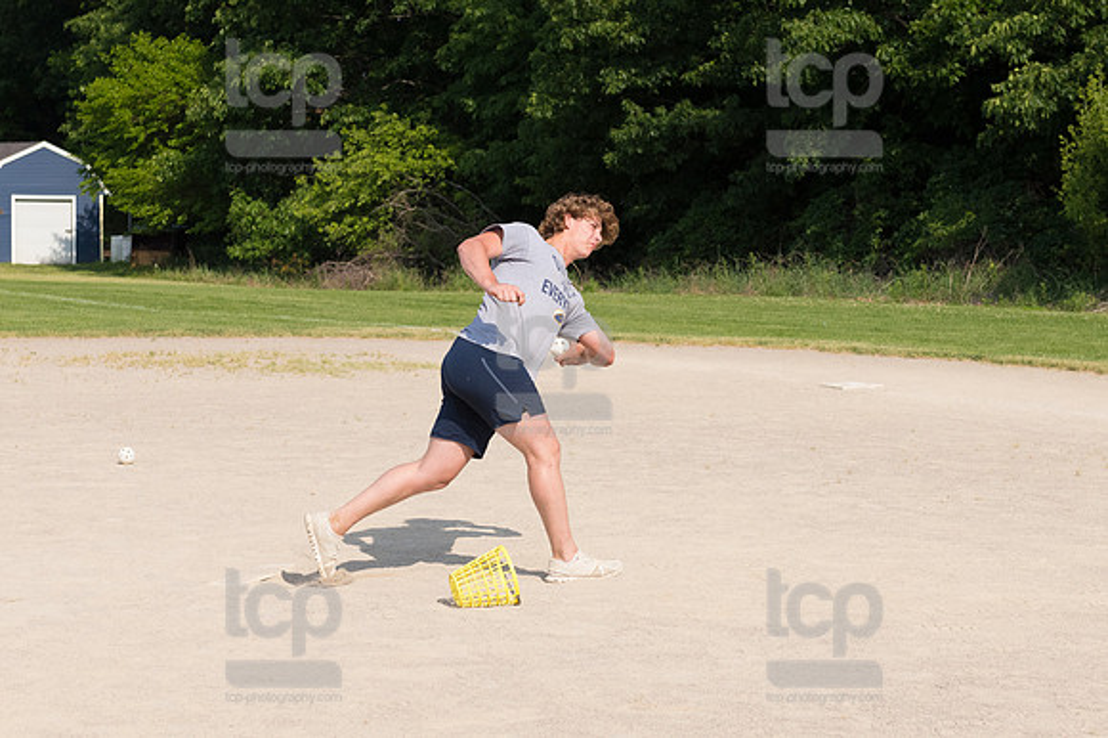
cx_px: 554
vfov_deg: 14.7
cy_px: 369
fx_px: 2861
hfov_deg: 21.9
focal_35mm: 93
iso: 640
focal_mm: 62
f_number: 6.3
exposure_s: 1/3200
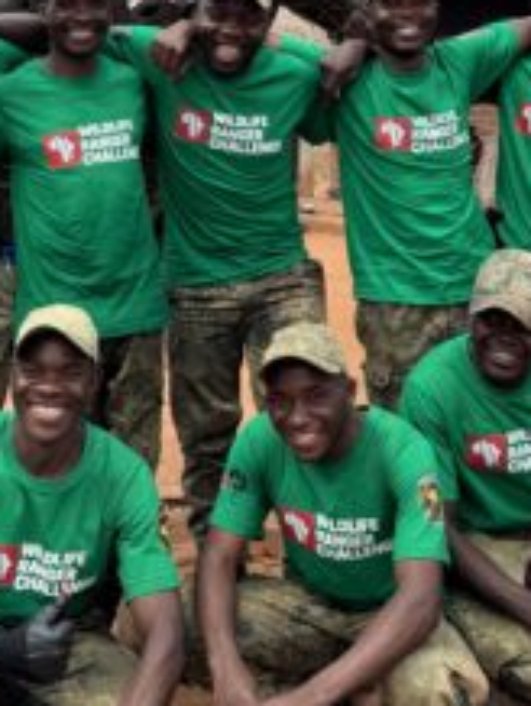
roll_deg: -1.5
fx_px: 1347
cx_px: 188
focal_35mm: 66
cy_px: 71
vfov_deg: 28.2
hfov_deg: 22.2
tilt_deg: -0.7
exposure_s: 1/1059
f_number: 1.78
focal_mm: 6.76
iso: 80
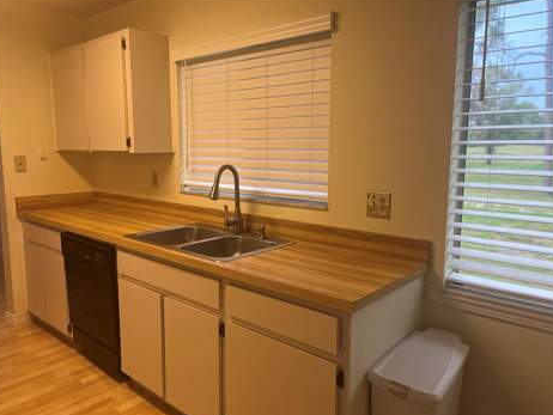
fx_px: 432
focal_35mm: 27
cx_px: 271
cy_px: 208
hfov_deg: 65.3
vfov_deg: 51.4
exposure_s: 1/120
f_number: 1.6
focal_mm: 5.1
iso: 125
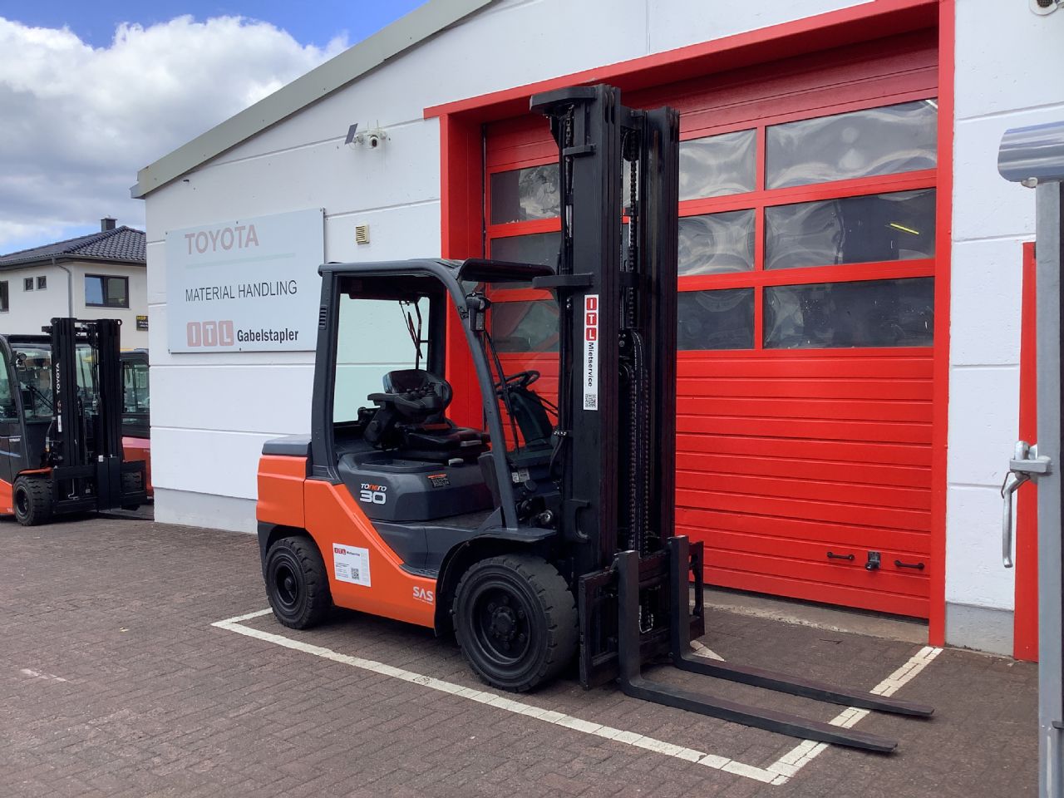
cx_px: 532
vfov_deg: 45.4
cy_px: 399
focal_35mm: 31
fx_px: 953
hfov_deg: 58.4
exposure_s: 1/401
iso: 25
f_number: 2.4
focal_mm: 3.3
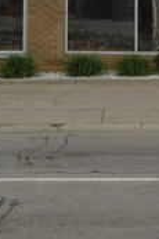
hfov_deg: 8.4
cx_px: 167
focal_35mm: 162
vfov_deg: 12.5
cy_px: -26
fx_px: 1075
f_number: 4.1
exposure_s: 1/640
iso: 100
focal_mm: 7.4
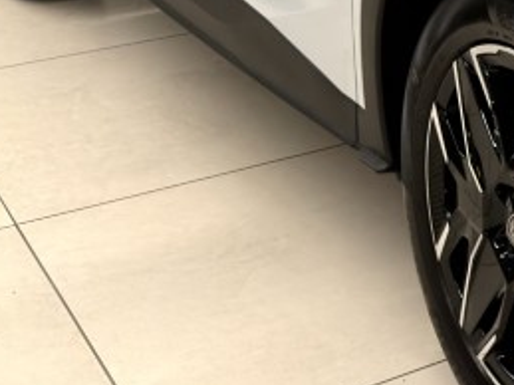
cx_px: 830
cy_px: -177
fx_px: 1410
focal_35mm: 95
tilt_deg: -11.0
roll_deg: -1.8
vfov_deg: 14.6
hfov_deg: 17.9
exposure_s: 1/50
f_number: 1.78
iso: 125
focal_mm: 6.76
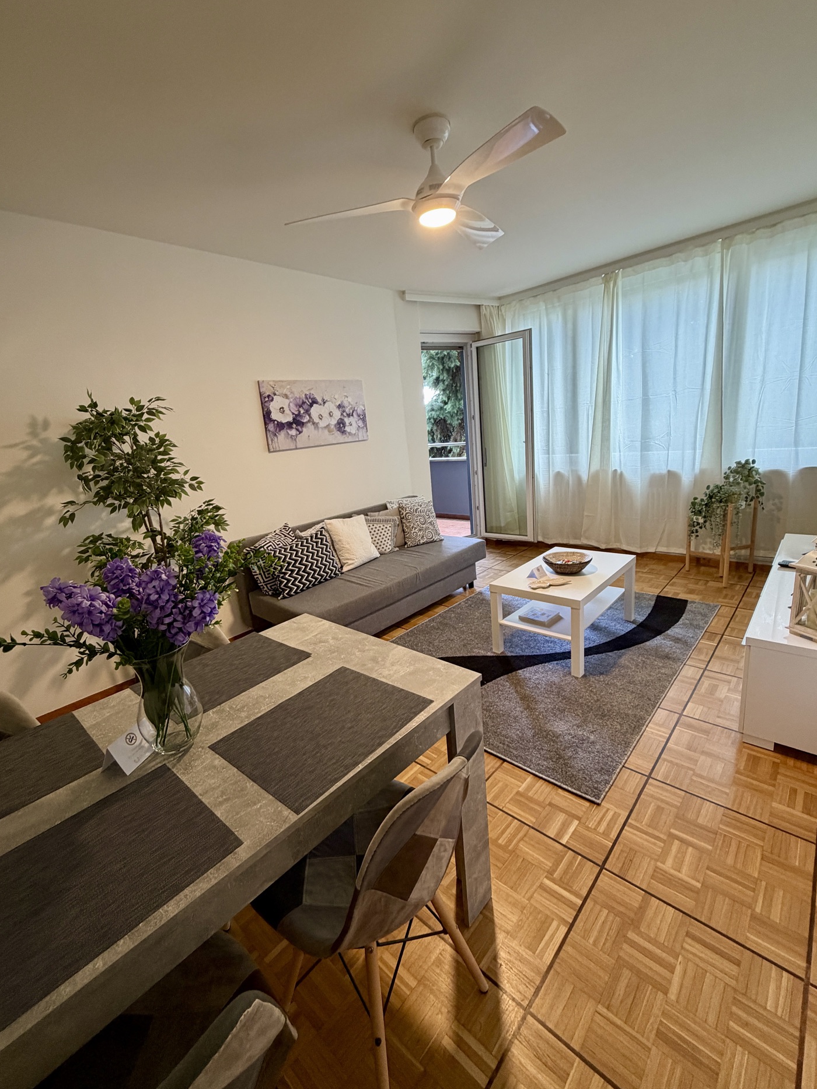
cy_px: 541
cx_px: 396
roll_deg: +5.2
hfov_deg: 81.7
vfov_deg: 98.2
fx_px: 472
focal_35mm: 15
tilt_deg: -12.9
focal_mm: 2.22
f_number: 2.2
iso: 200
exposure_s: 1/50
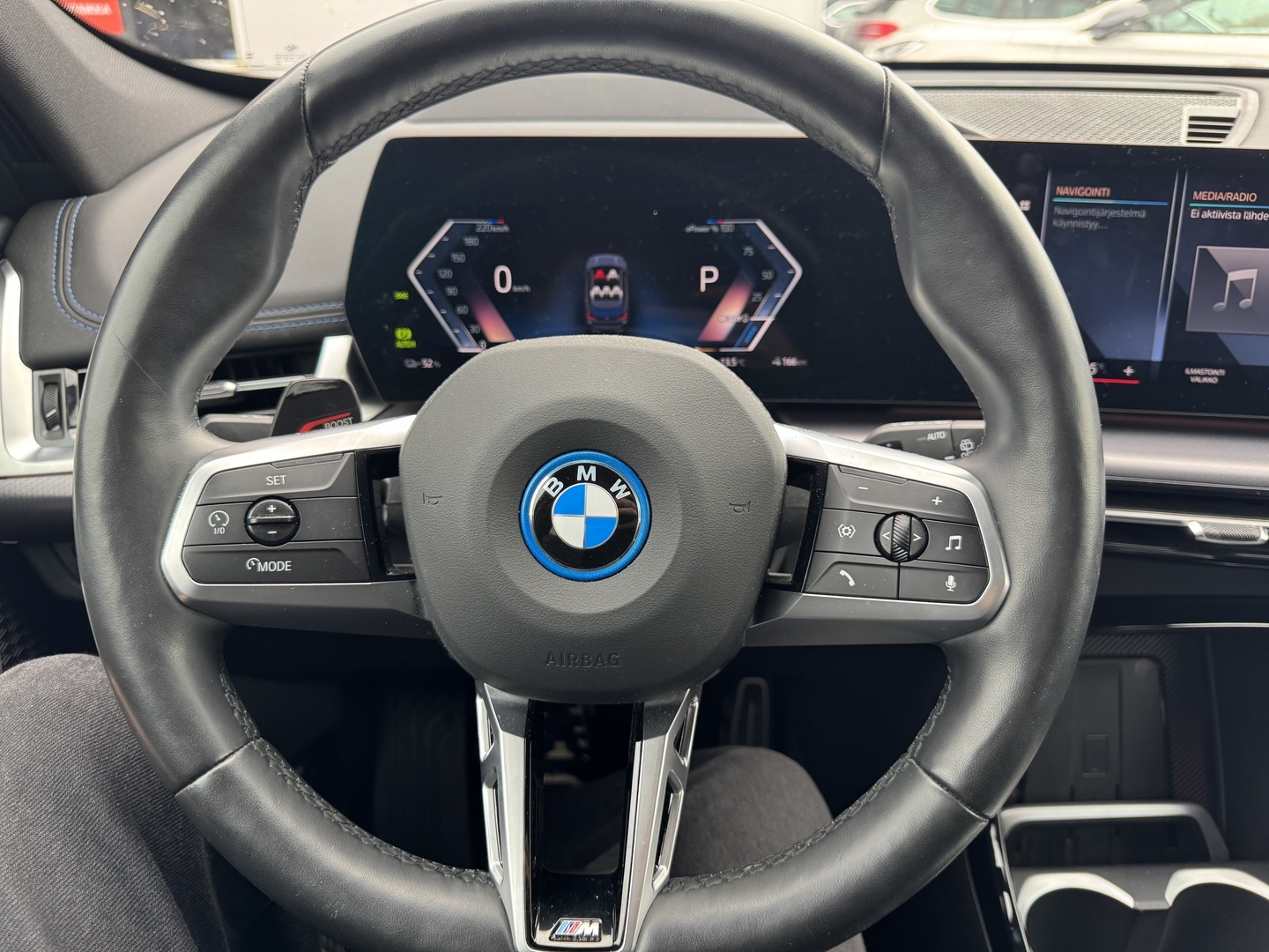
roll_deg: +0.0
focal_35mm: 24
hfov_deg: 71.6
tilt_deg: -26.3
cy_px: 476
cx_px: 634
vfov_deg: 56.8
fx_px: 880
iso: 125
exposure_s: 1/121
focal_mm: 6.76
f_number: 1.78
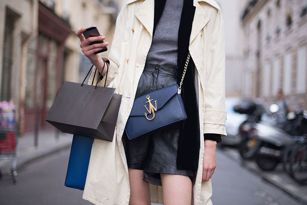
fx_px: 426
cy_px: 102
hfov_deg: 39.6
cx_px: 154
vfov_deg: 27.0
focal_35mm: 50
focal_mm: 50
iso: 200
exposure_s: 1/1600
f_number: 1.4
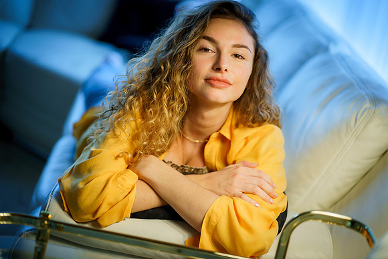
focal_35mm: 85
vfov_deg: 16.1
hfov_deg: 23.9
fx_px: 916
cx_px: 194
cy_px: 130
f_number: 1.8
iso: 200
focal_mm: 85
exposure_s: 1/200
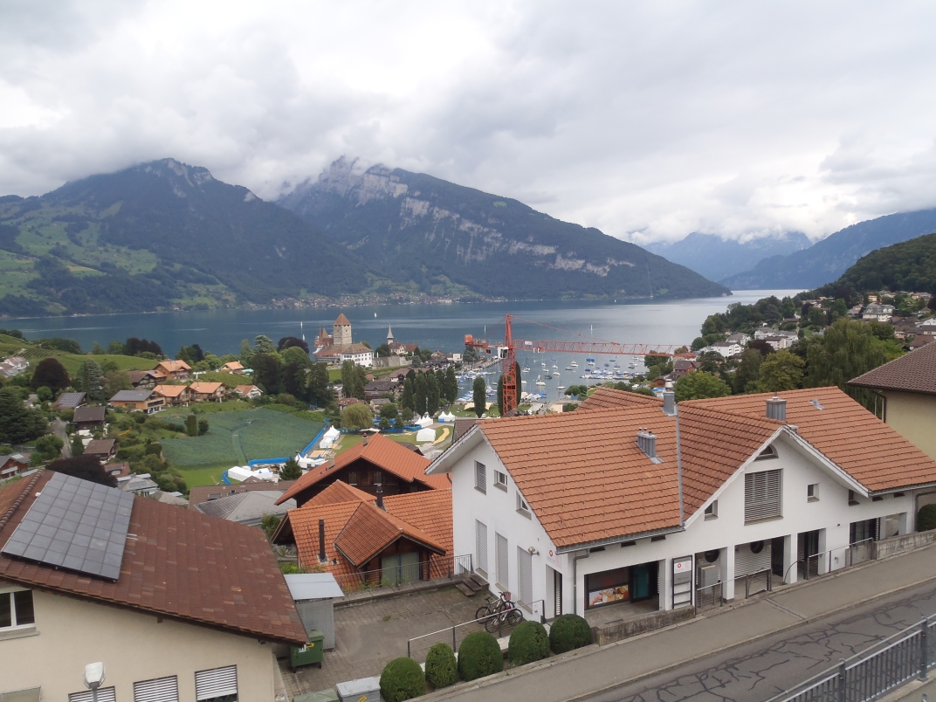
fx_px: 757
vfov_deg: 49.7
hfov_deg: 63.4
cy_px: 351
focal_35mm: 28
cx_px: 468
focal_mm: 5
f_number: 4.5
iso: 80
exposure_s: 1/320
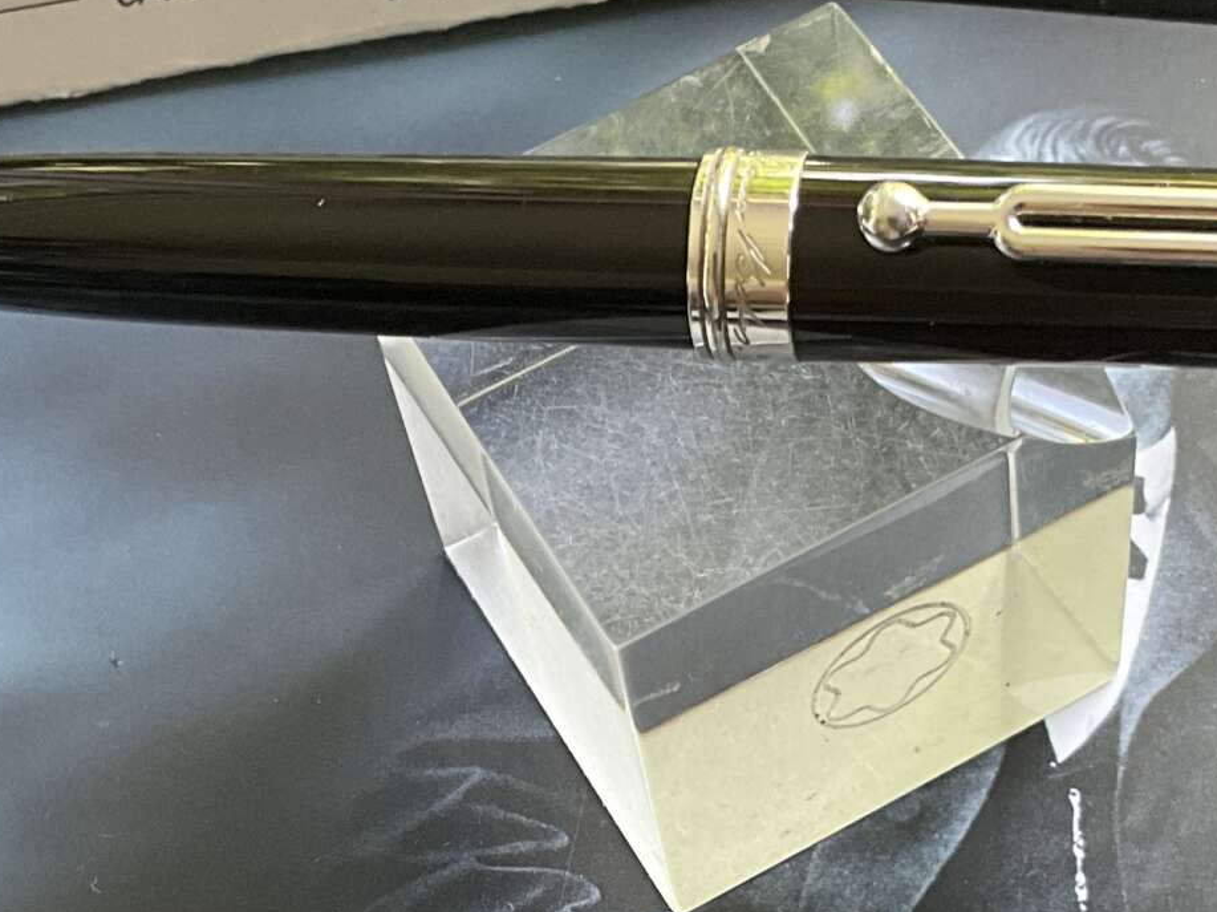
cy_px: 757
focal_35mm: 81
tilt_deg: -61.0
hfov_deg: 24.1
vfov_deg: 18.0
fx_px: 2847
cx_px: 682
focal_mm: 3
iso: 80
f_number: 1.8
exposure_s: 1/60
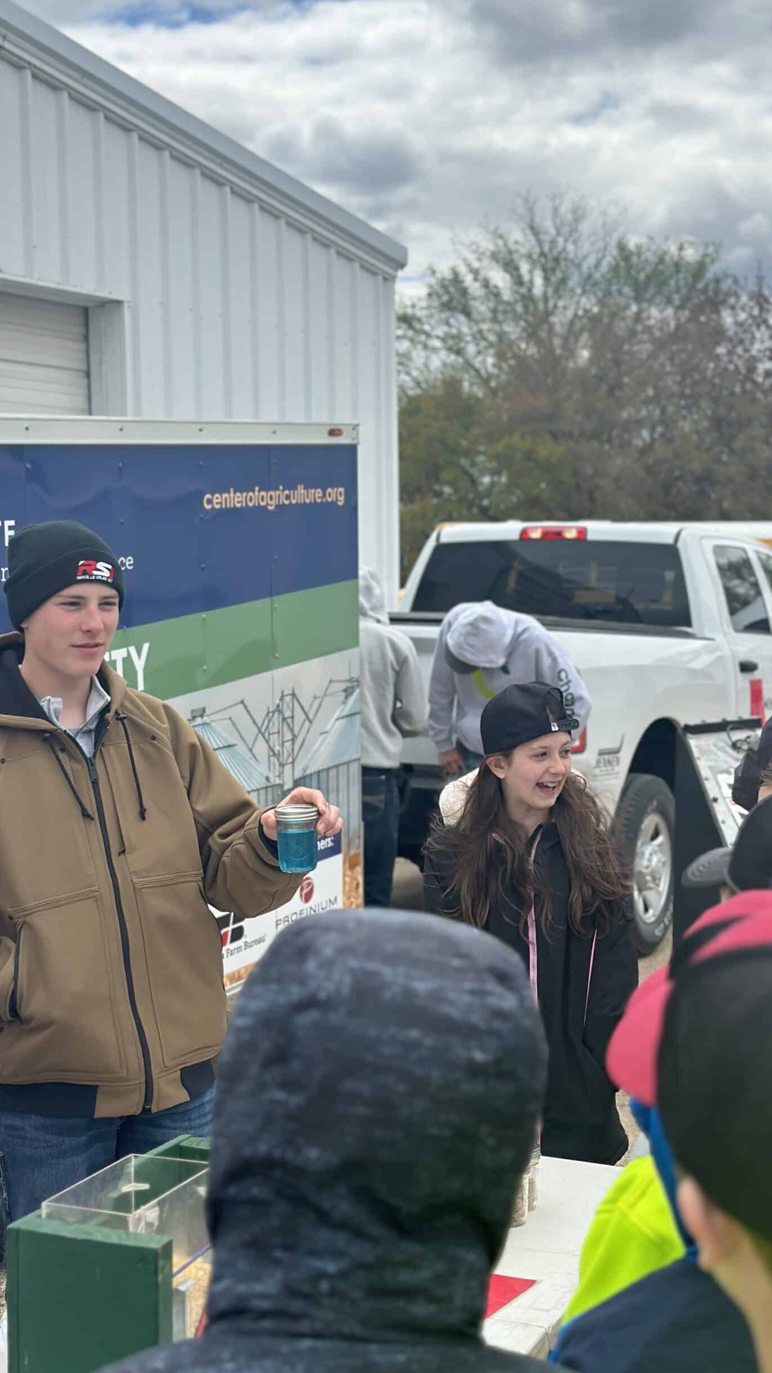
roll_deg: +0.0
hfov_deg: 21.8
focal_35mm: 55
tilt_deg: -3.0
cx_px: 414
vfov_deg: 37.8
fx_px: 2002
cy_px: 681
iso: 100
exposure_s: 1/5000
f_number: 1.78
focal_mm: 6.86
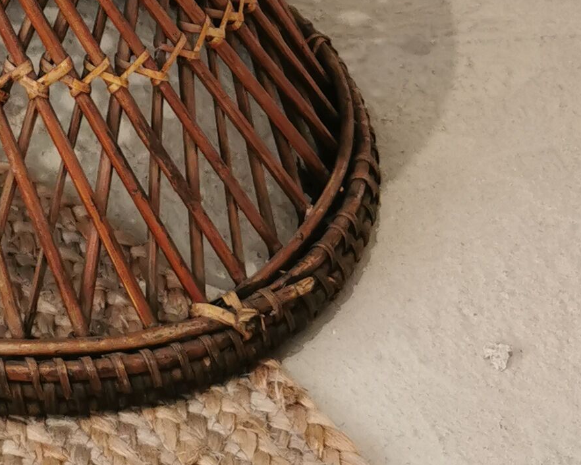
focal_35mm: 109
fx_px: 1875
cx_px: 97
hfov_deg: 17.4
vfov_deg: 12.7
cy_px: -397
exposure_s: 1/100
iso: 160
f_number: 1.8
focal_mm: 5.58
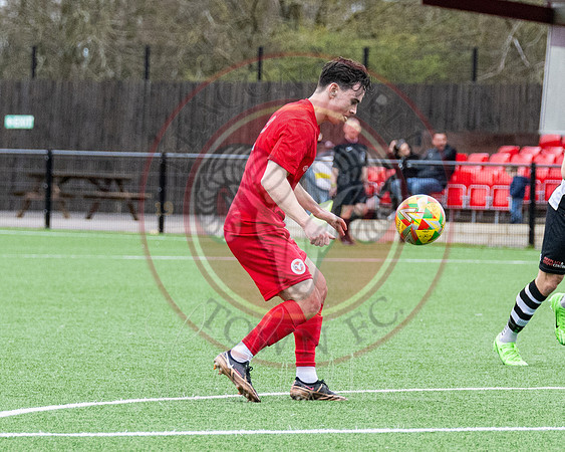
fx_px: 6138
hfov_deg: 5.3
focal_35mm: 367
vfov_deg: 4.2
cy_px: 174
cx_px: 454
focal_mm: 120
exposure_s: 1/1600
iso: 1250
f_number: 4
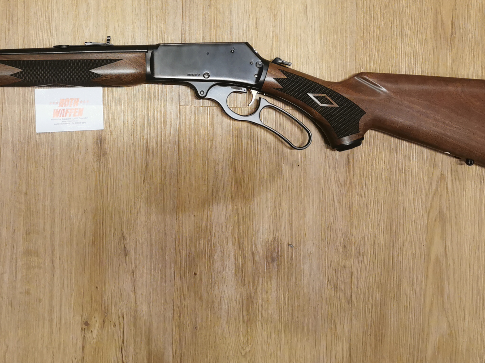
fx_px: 673
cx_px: 137
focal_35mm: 48
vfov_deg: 29.8
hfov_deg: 38.9
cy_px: 88
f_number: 1.6
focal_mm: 5.56
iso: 125
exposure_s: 1/100
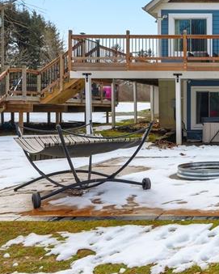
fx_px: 413
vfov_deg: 36.6
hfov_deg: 25.0
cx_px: 297
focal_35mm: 51
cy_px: 115
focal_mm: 18
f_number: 8
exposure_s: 1/8000
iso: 250
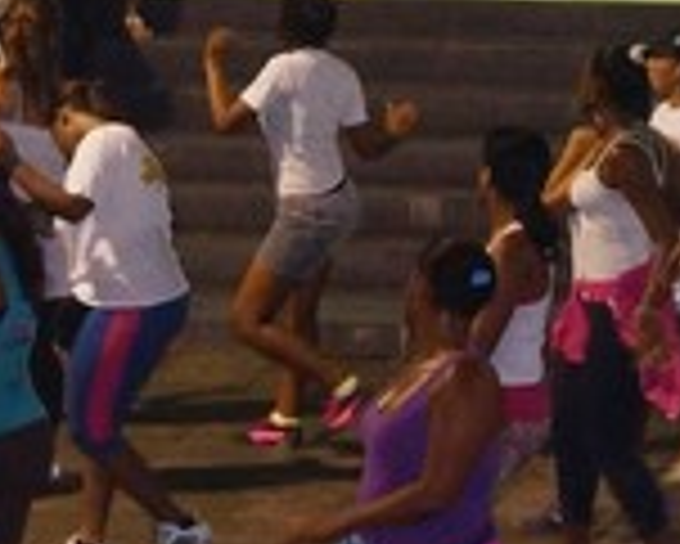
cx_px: 788
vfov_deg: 4.6
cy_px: 214
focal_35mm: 335
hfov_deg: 5.7
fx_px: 6756
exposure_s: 1/30
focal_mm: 45
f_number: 4.5
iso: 1600
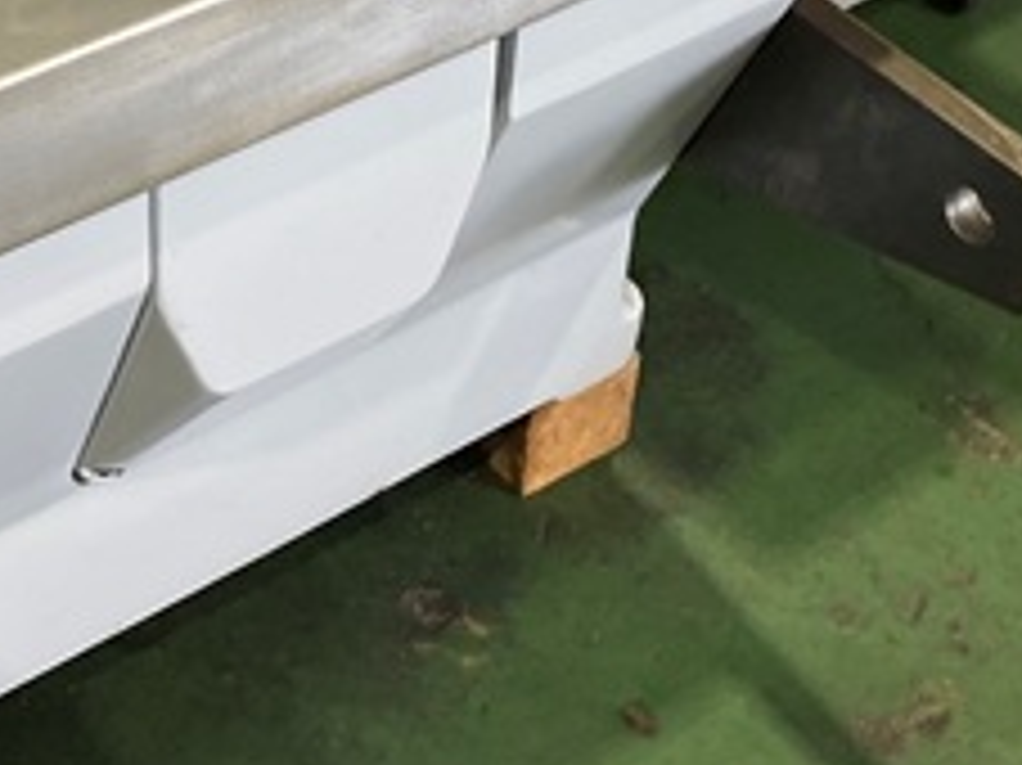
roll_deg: -1.9
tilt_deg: -31.6
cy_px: -220
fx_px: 2331
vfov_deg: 17.5
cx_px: 248
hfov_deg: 24.4
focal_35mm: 79
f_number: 1.8
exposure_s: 1/60
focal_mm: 3.99
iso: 125
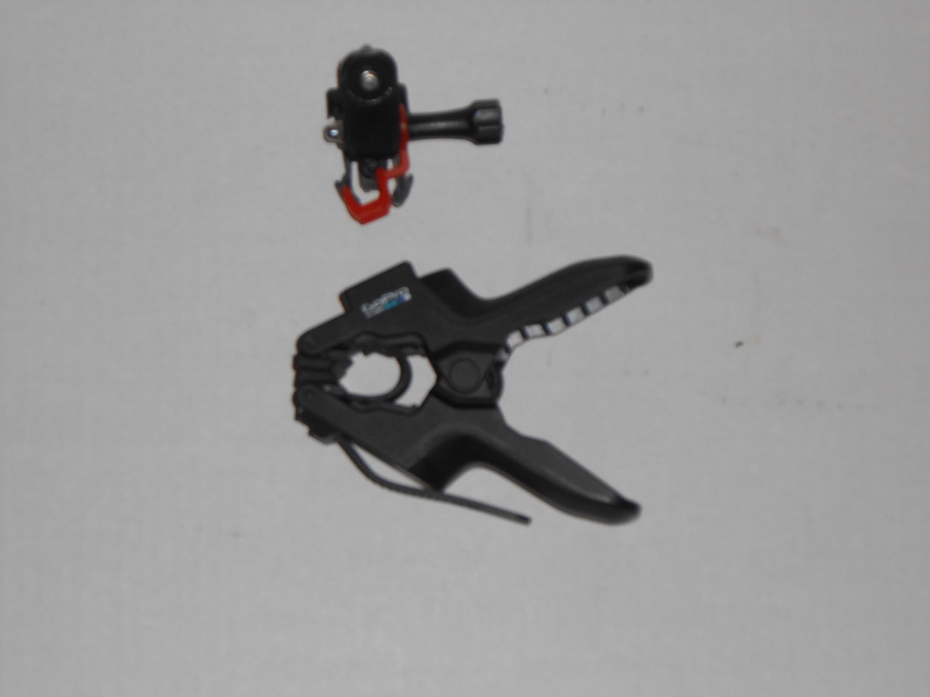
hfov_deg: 18.7
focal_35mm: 105
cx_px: 465
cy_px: 348
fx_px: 2821
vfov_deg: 14.1
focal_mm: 18.7
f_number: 5
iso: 200
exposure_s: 1/60
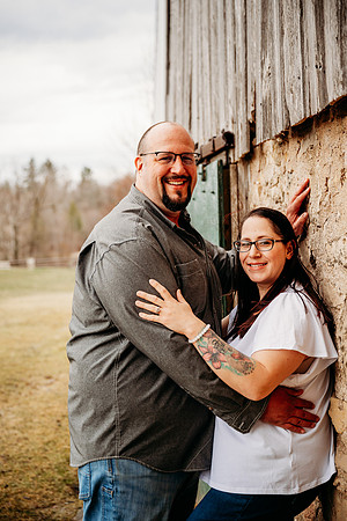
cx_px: 174
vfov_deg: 34.5
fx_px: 839
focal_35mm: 58
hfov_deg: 23.4
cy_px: 260
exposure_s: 1/250
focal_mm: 58
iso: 320
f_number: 3.5
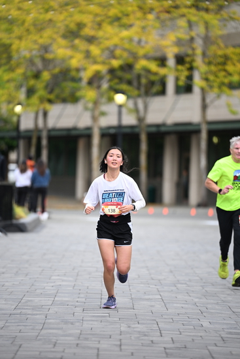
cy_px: 180
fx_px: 1999
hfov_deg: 6.9
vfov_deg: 10.3
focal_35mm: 200
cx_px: 120
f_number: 2.8
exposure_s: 1/1600
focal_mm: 200
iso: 640
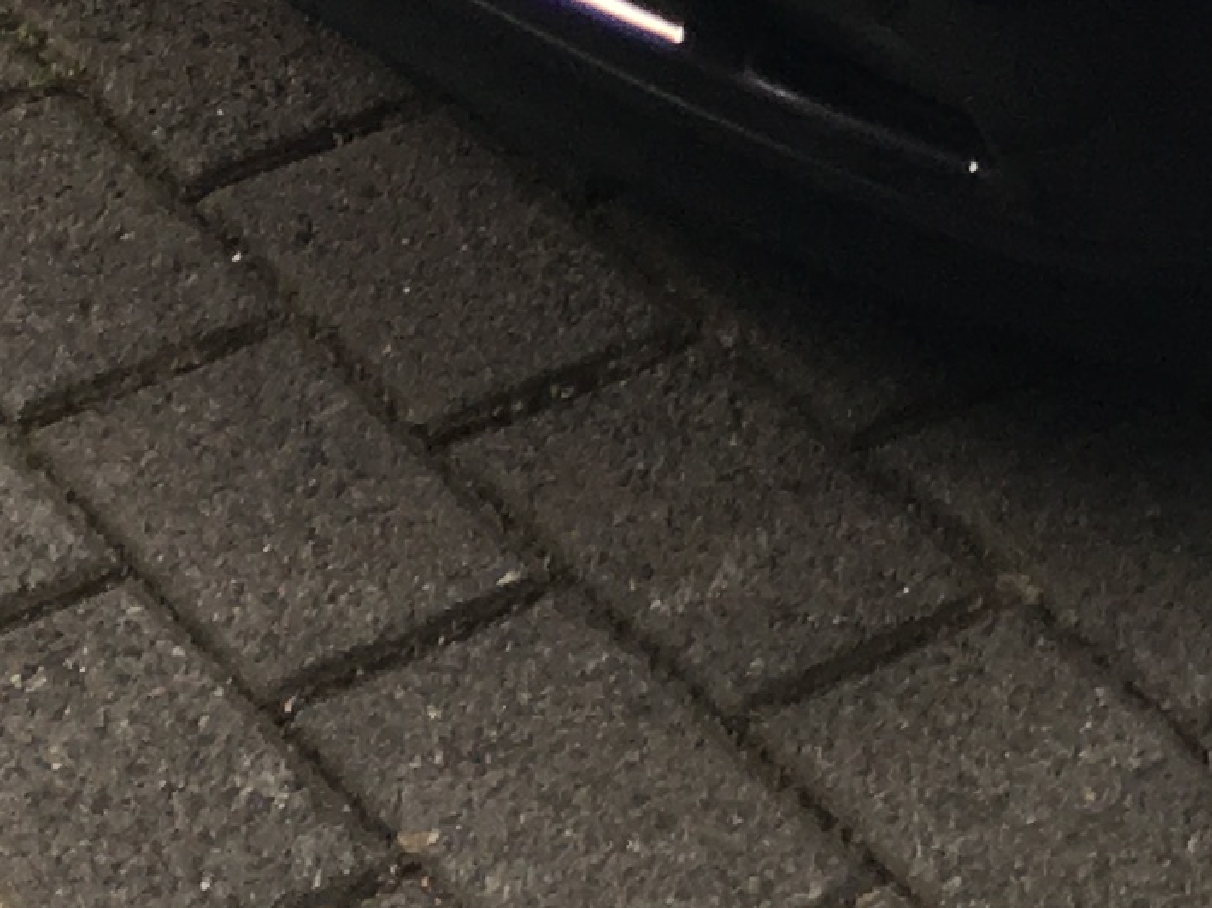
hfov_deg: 10.9
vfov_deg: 8.1
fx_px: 5774
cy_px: -1495
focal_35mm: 165
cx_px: 2465
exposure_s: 1/158
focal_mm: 4.15
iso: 25
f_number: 2.2
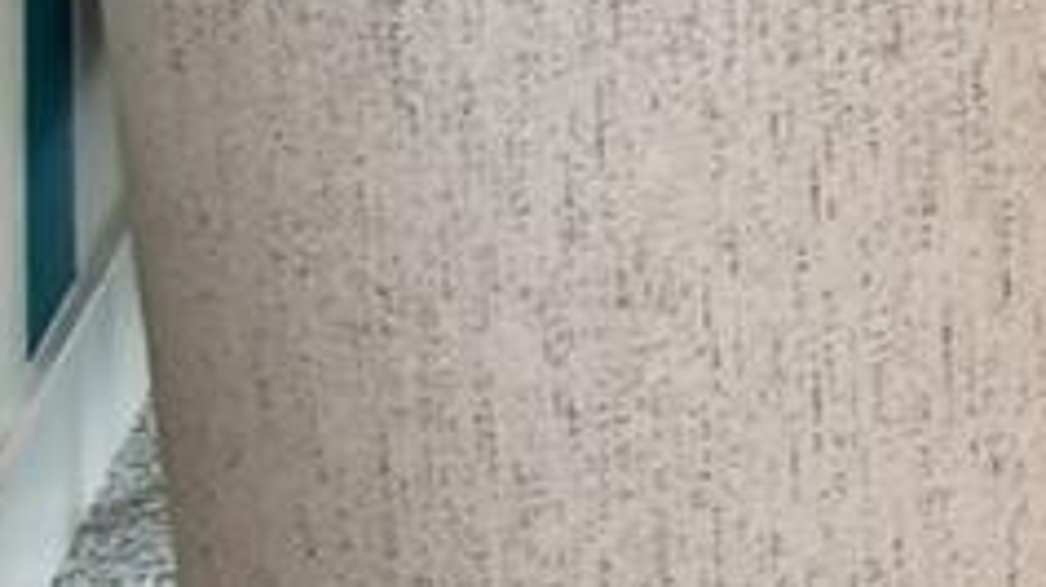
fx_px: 2938
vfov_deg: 9.3
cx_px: 3288
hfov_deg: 10.9
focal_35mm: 106
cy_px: -1099
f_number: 7.1
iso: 100
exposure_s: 1/30
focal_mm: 10
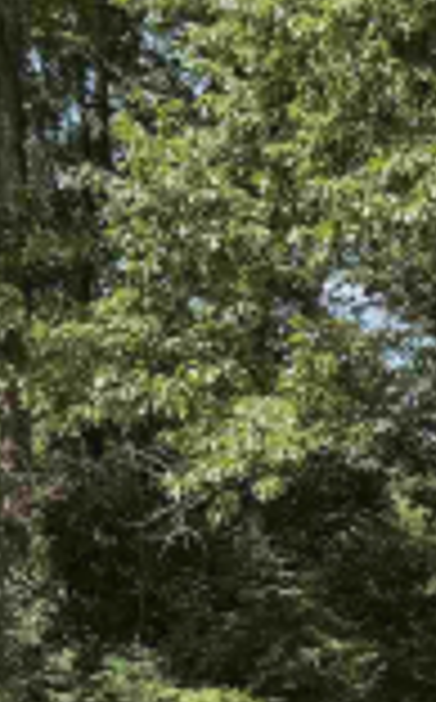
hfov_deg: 10.5
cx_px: 1000
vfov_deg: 18.6
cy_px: 720
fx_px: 2080
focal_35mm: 109
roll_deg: -3.8
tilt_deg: +1.3
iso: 100
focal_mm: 6.76
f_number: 1.78
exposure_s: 1/1949
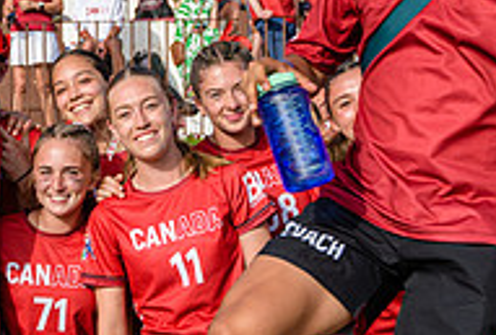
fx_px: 1549
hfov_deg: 17.6
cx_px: -35
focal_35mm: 112
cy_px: 296
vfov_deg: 12.3
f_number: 5.6
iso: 160
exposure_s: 1/500
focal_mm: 35
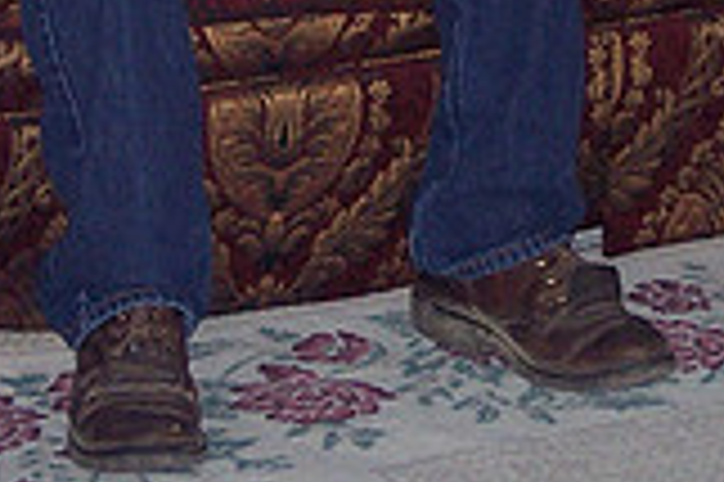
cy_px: -291
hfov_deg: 8.4
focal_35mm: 244
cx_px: 522
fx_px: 4902
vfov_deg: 5.6
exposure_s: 1/90
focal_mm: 13.3
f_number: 3.4
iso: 140
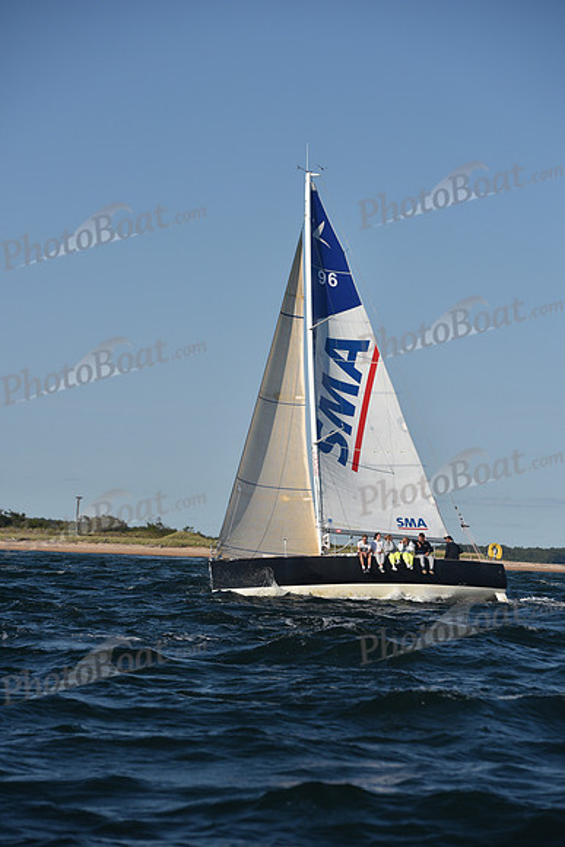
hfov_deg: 11.2
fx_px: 2870
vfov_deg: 16.8
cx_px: 282
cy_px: 424
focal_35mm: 122
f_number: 4.5
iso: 250
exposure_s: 1/1600
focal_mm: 122
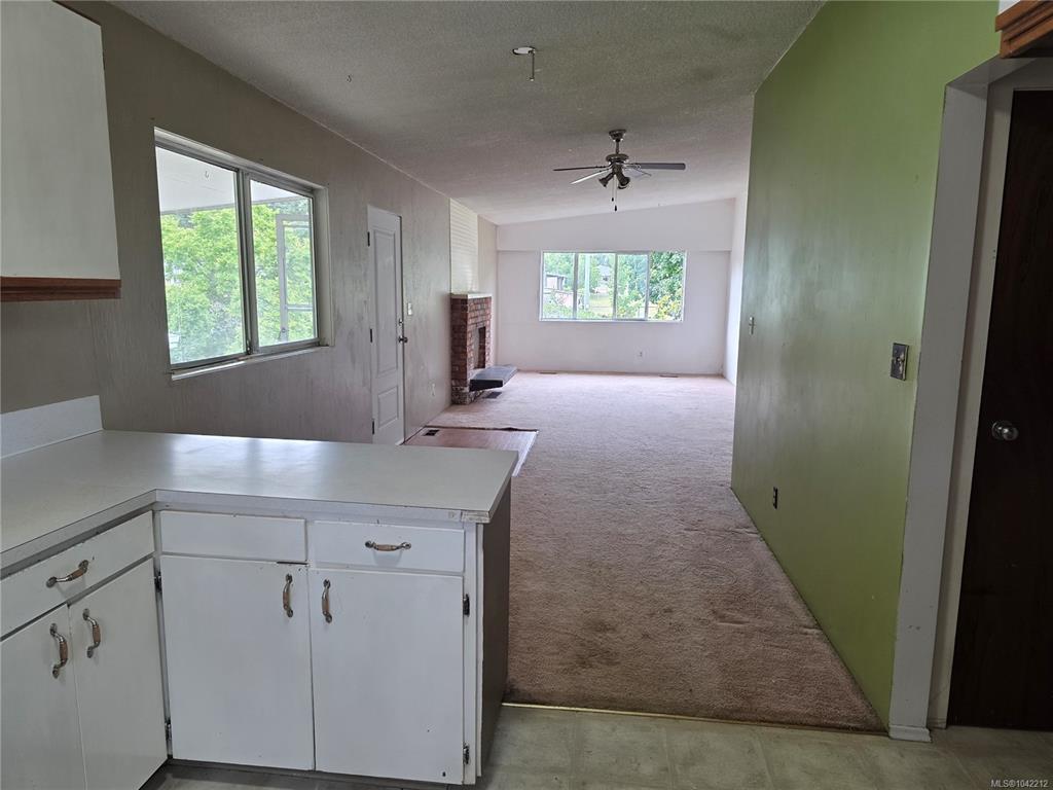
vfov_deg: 58.9
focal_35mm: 23
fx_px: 700
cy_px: 395
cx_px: 526
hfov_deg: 73.9
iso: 125
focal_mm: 6.3
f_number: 1.7
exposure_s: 1/120
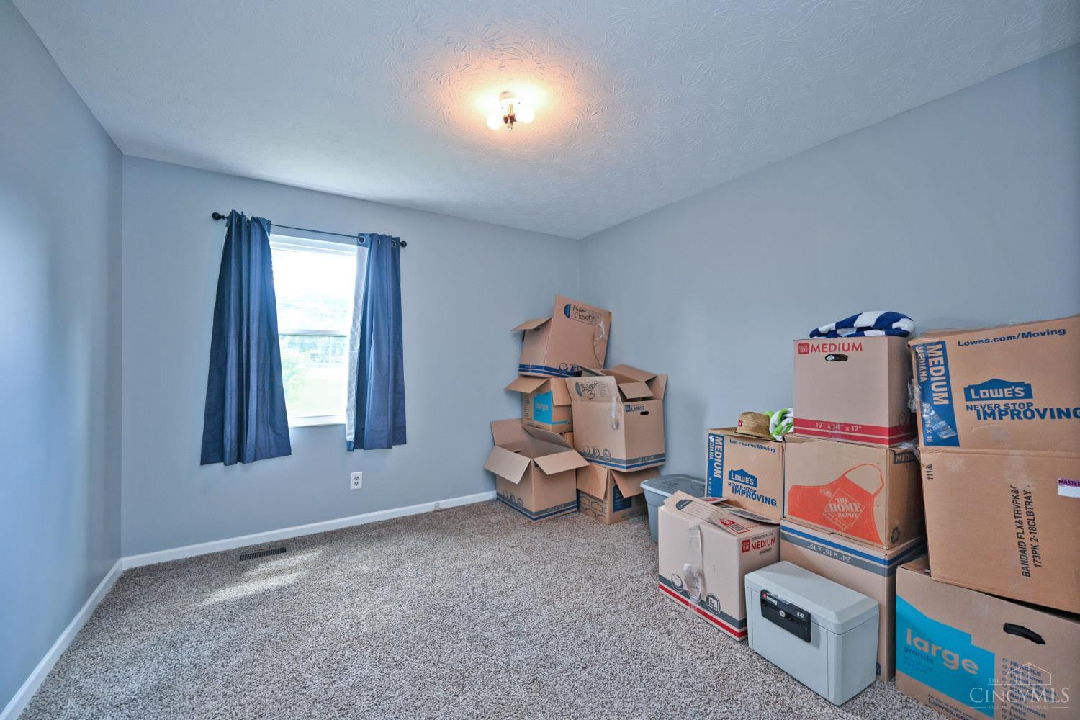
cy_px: 360
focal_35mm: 14
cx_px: 540
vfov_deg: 81.2
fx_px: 420
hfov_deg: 104.3
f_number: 4
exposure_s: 1/60
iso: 400
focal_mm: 14
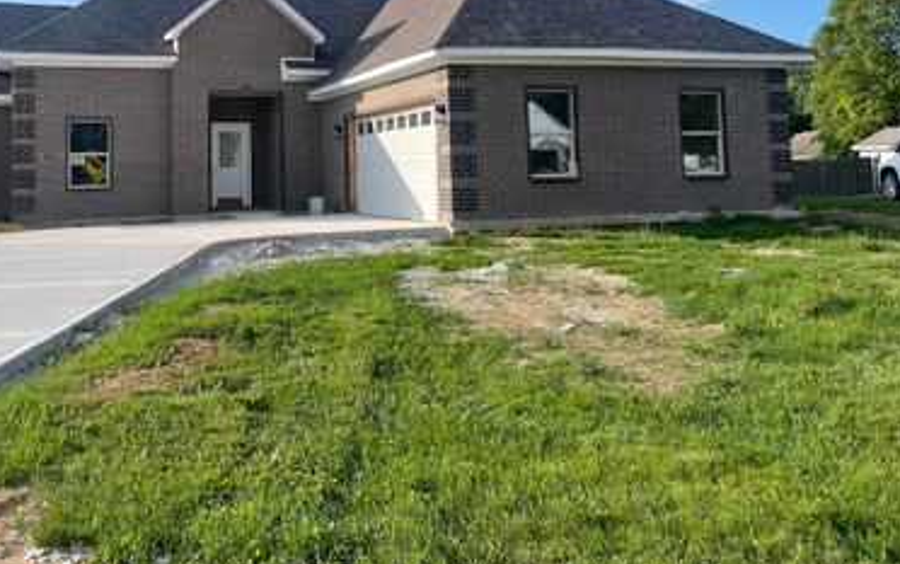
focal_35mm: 37
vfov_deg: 33.6
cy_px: 122
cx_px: 319
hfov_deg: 52.0
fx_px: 908
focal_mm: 4.2
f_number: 1.6
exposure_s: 1/3509
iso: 32
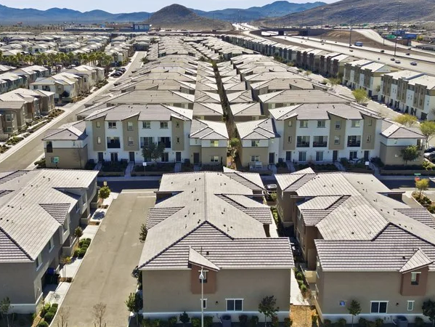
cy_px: 161
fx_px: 516
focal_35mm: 41
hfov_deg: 45.7
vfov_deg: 35.2
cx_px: 212
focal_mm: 6.7
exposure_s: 1/6000
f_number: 1.7
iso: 130
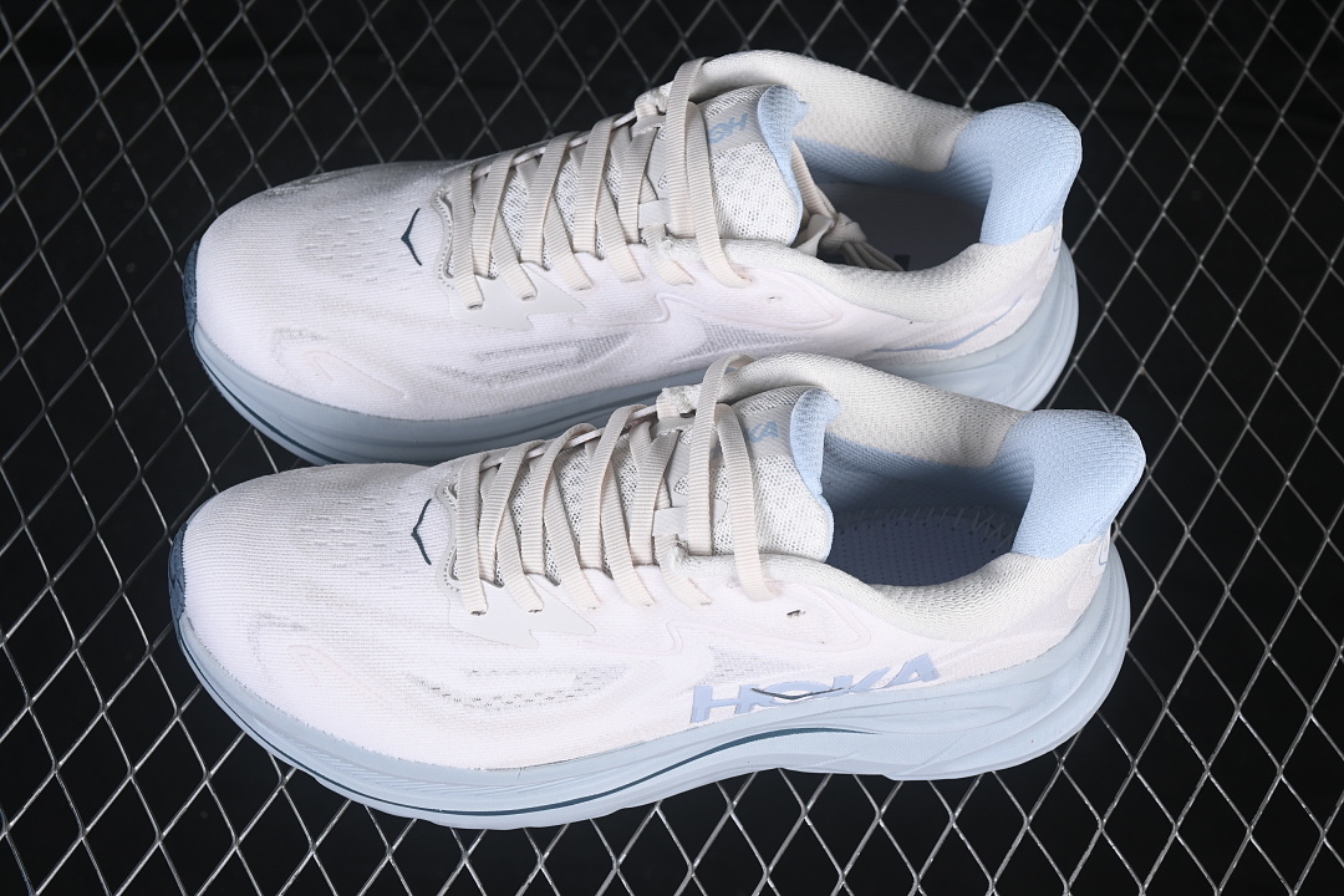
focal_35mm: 75
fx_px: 2800
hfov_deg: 27.0
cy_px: 448
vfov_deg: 18.2
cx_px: 672
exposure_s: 1/80
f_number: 7.1
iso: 160
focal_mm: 50
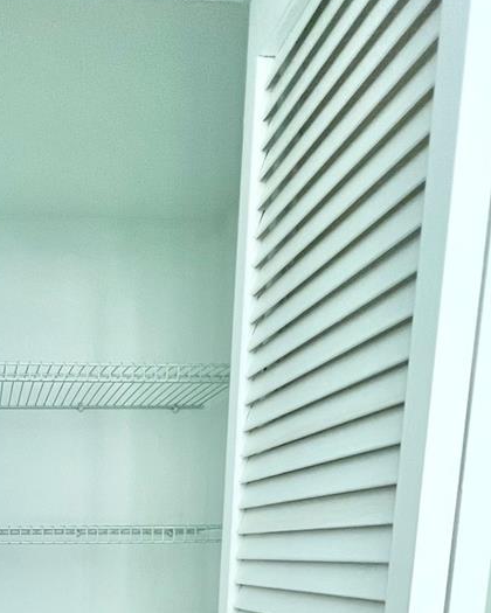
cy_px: 634
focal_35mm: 29
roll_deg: -0.2
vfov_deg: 48.0
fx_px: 527
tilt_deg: -8.8
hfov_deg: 43.3
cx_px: 7
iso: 125
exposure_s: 1/120
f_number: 1.8
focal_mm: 1.57
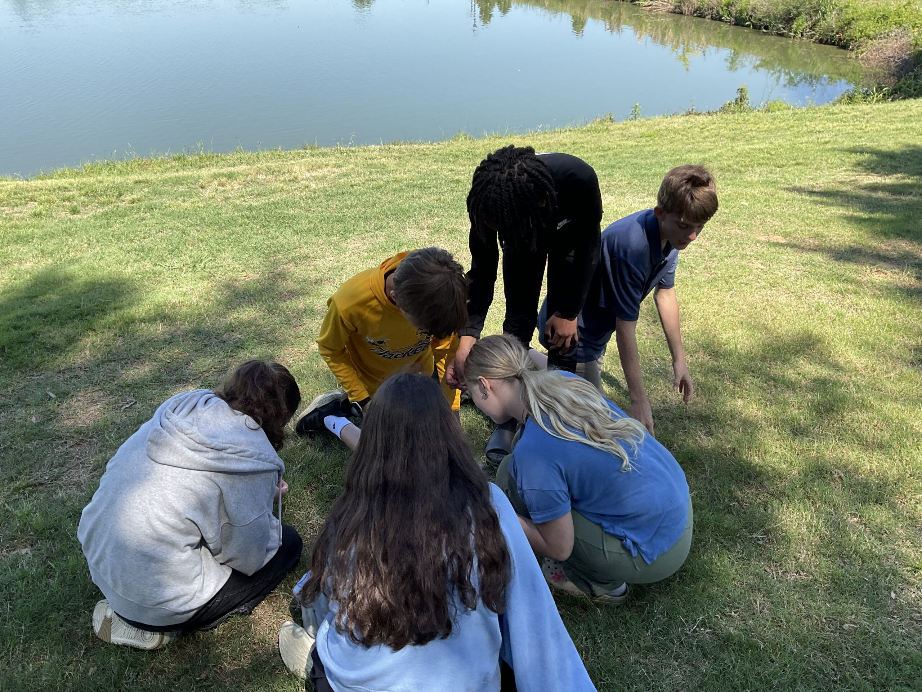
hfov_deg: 61.7
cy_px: 346
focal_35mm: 29
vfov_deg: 48.2
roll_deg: +0.0
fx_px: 772
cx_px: 461
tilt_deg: -29.4
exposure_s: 1/599
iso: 16
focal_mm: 3
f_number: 1.8
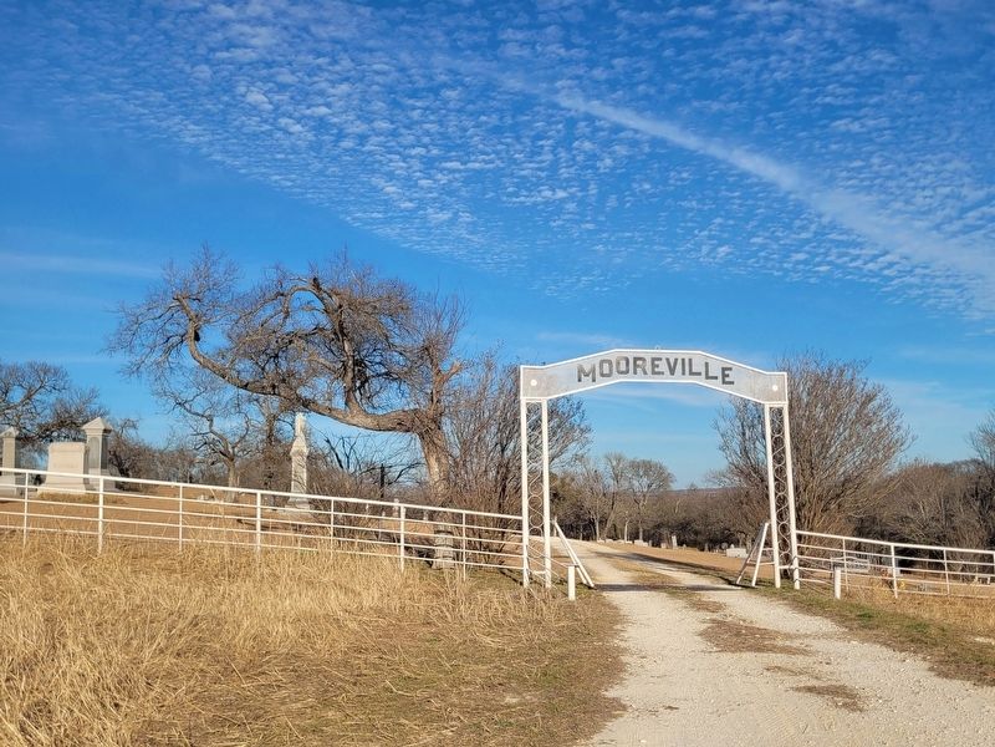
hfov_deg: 67.3
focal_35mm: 26
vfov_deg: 53.1
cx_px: 498
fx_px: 747
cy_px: 374
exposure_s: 1/3333
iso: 40
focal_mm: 5.4
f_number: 1.8
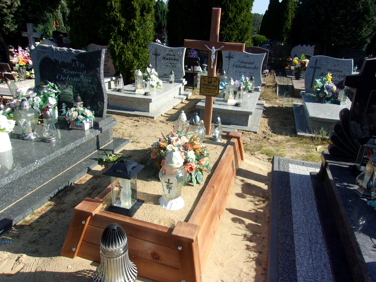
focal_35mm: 27
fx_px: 293
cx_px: 188
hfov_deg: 65.3
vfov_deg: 51.4
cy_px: 141
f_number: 10.4
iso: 80
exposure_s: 1/70
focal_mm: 4.9
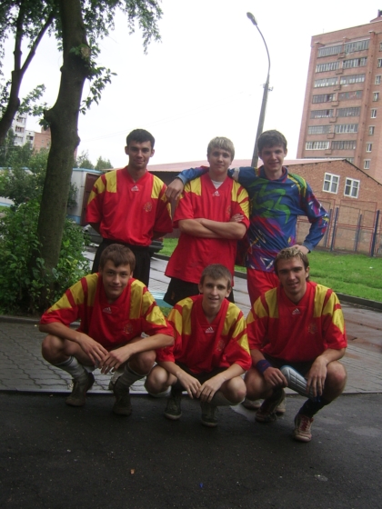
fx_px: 515
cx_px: 191
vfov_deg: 52.6
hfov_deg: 40.7
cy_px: 254
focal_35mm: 35
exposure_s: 1/84
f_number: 2.8
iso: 100
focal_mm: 5.95
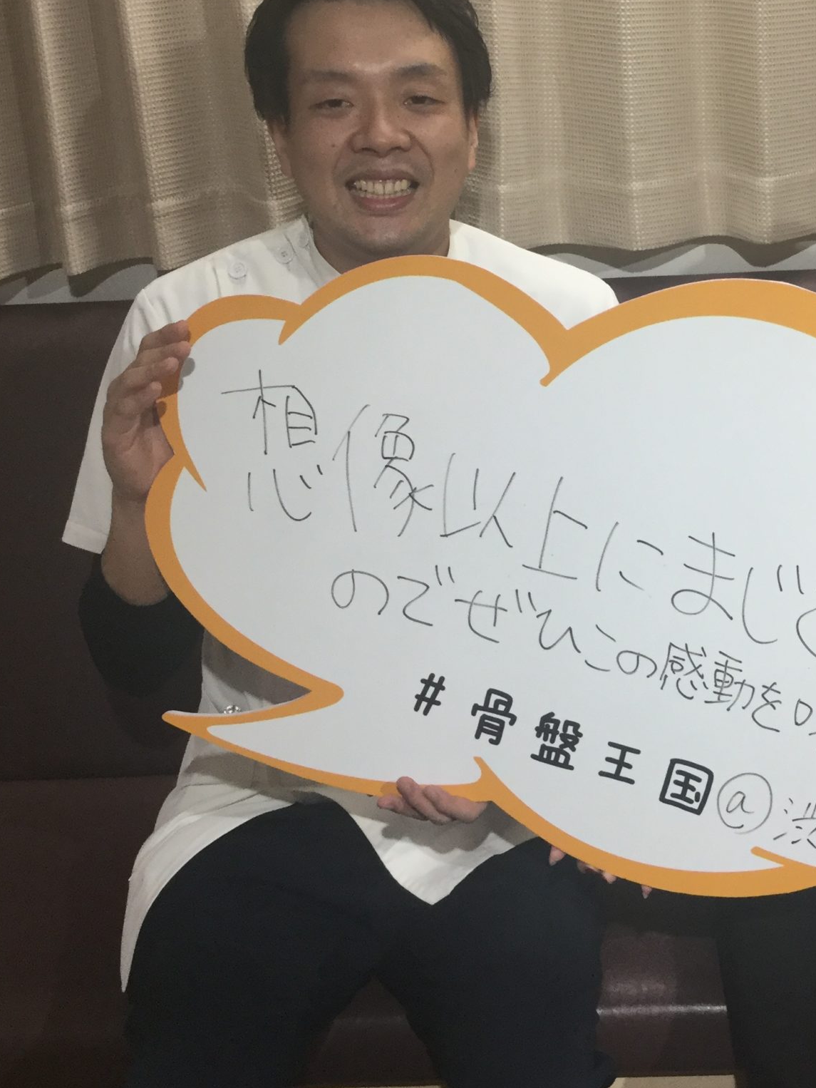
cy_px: 405
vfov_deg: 36.6
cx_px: 652
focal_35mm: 52
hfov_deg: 27.5
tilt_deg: -20.8
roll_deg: +3.5
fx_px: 1634
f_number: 2.4
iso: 50
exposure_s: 1/30
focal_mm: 3.3
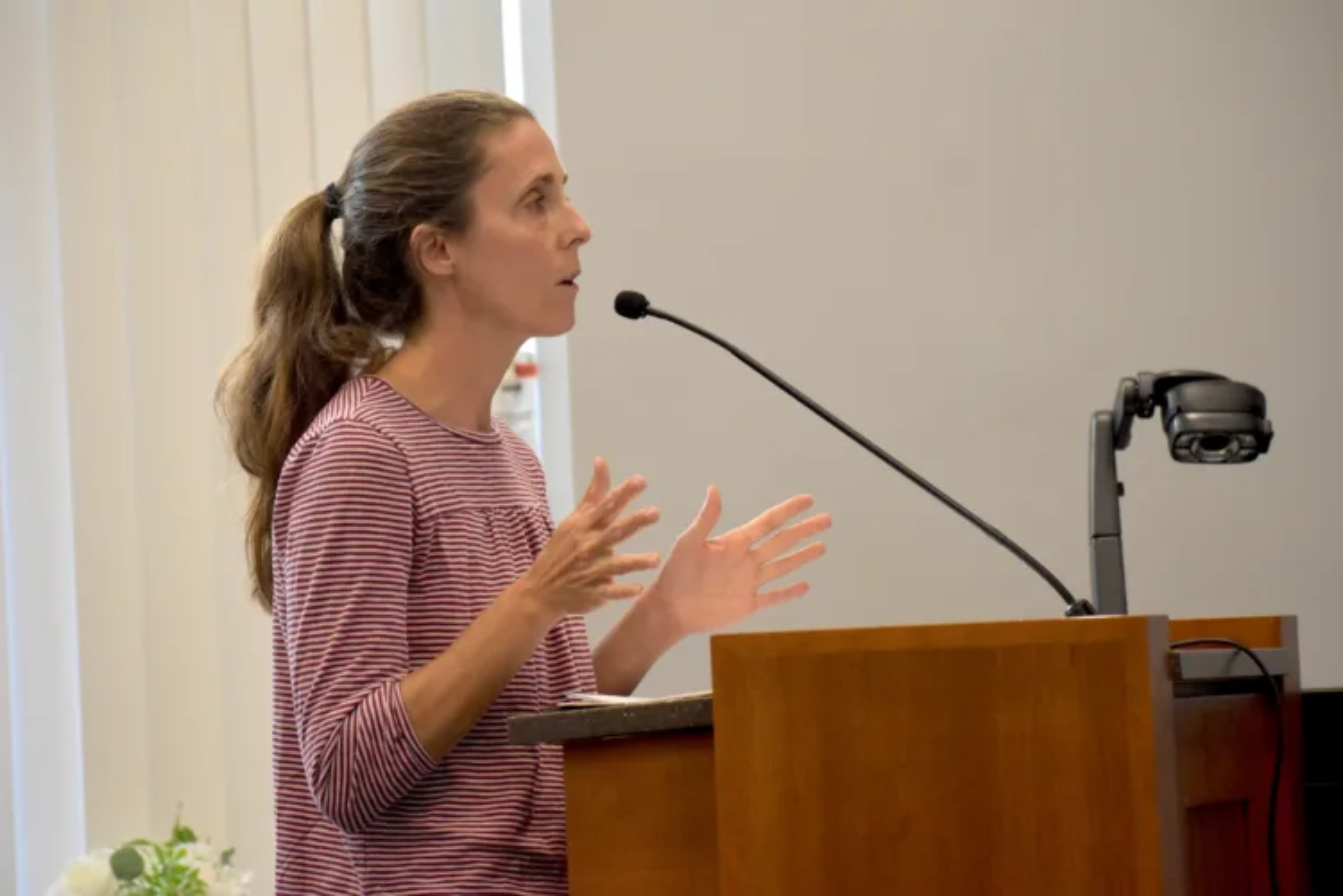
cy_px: 448
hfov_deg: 11.8
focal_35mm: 174
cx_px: 672
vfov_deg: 7.9
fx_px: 6491
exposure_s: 1/250
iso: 2000
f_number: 4.8
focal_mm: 116
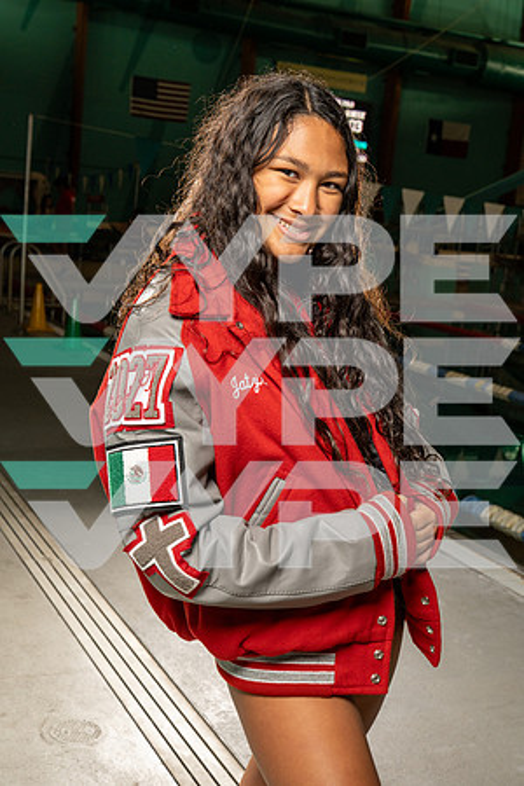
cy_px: 393
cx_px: 262
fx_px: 1026
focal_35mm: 47
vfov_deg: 41.9
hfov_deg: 28.6
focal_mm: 47
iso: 500
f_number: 8
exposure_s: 1/250
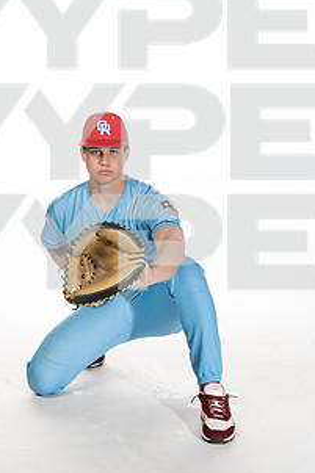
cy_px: 133
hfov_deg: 18.6
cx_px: 103
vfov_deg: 27.4
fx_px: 959
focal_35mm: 73
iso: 400
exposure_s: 1/250
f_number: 6.3
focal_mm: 49
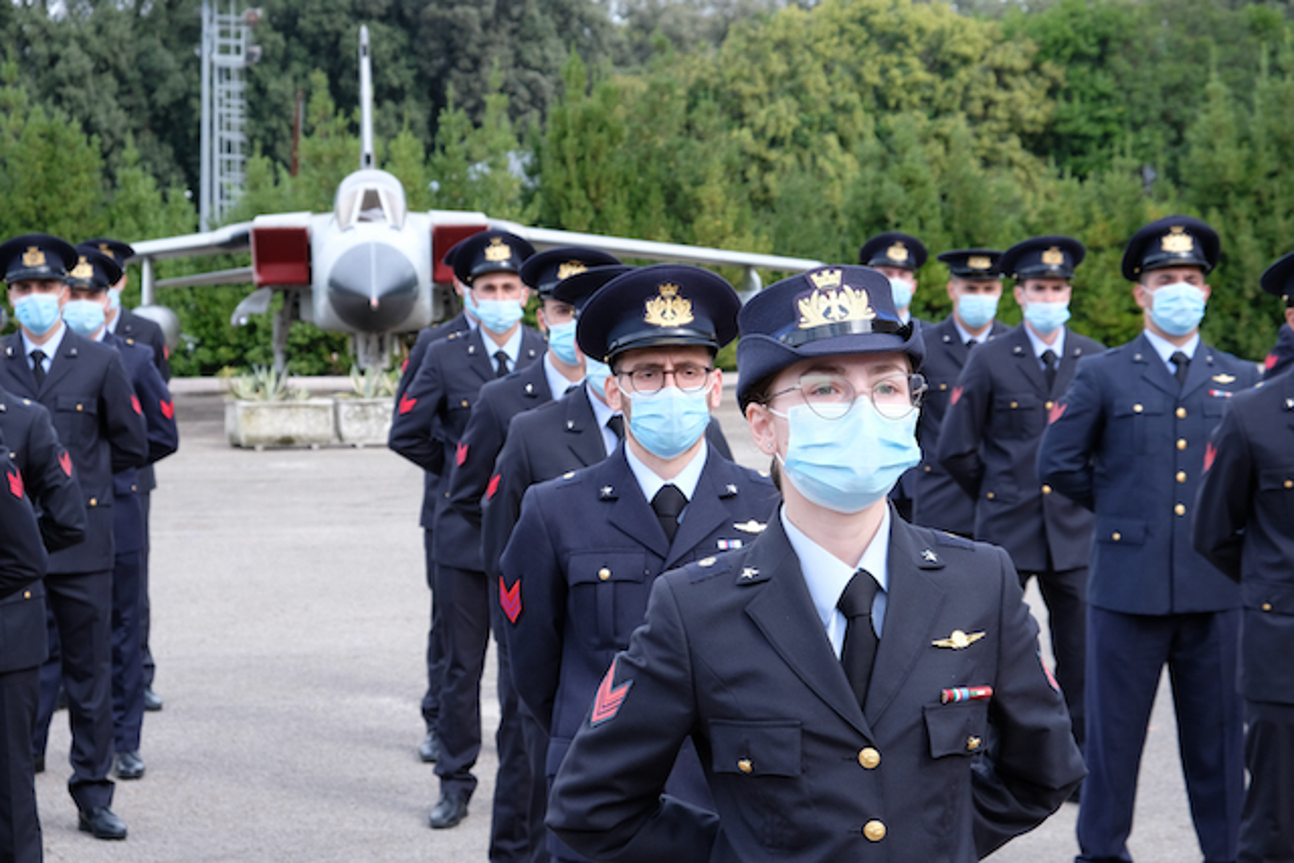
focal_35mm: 83
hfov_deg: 24.5
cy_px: 432
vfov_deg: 16.5
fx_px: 2984
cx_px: 647
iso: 400
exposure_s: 1/160
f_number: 9
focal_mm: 55
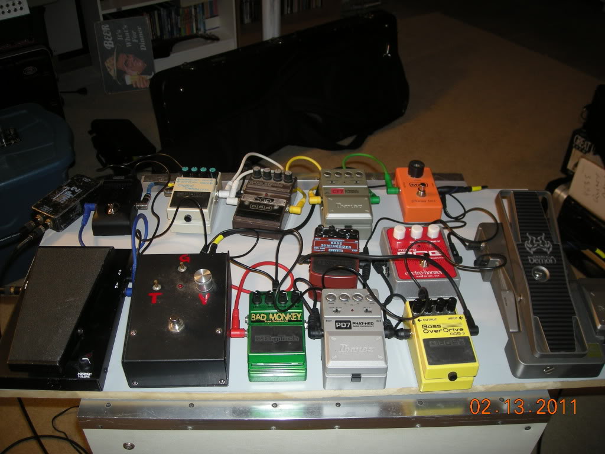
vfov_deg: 40.7
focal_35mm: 35
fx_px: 612
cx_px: 302
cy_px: 227
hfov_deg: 52.6
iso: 50
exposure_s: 1/30
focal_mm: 5.7
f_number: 2.8
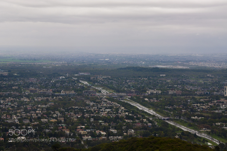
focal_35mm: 99
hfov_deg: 20.6
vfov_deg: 13.8
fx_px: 624
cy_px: 76
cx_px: 114
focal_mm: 66
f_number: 11
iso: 250
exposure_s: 1/100
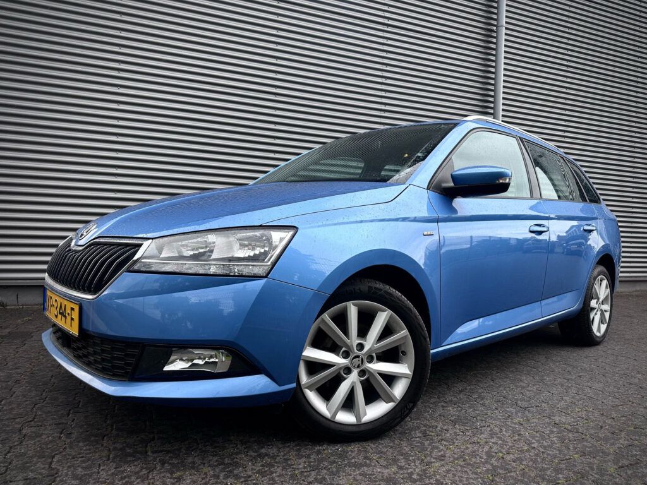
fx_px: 449
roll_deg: -2.3
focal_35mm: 24
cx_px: 324
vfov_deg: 56.8
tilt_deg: -0.8
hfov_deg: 71.6
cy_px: 242
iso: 80
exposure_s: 1/570
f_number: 1.78
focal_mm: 6.86
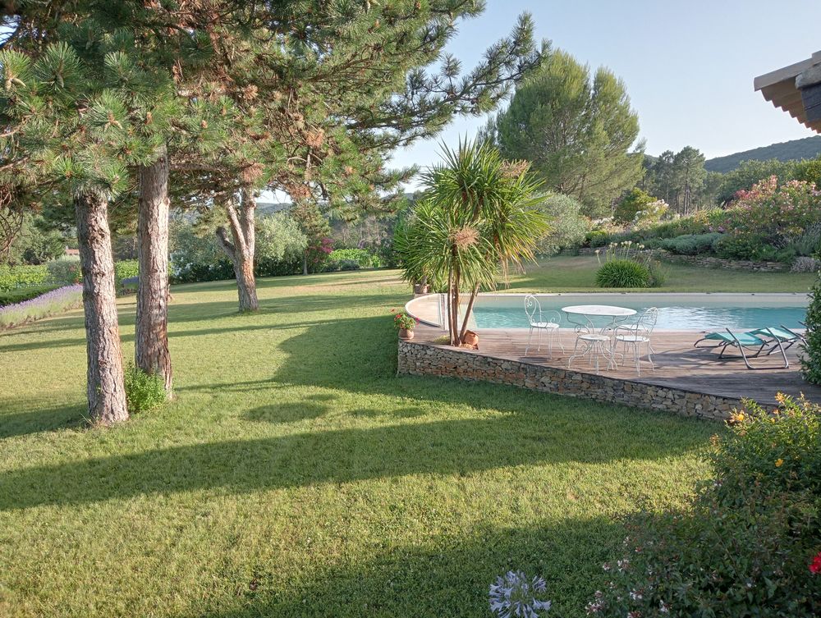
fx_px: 665
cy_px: 309
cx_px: 410
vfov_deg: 49.9
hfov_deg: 63.4
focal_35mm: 28
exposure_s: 1/258
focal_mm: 4.04
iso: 111
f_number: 1.8
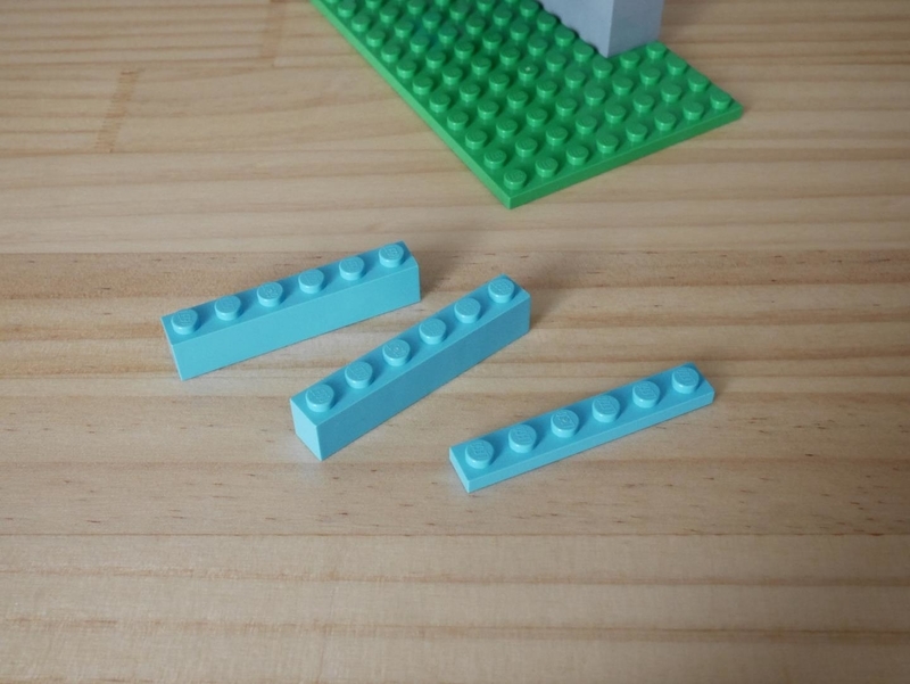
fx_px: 1052
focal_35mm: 40
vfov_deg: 36.0
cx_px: 455
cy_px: 342
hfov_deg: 46.8
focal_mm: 20
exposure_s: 1/60
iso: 2000
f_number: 10
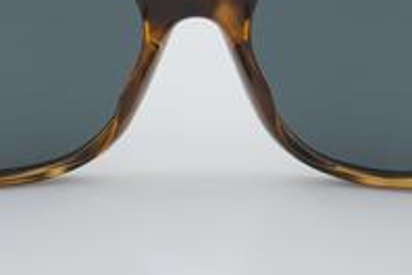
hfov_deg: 19.3
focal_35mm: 106
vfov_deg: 12.8
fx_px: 1213
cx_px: 200
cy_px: 27
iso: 100
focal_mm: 35
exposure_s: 1/4
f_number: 32
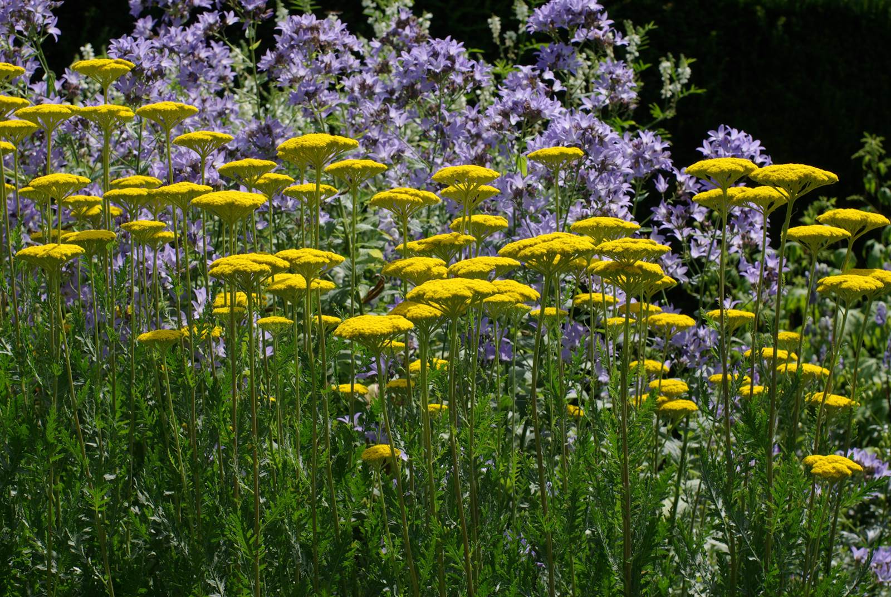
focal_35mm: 75
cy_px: 298
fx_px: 1858
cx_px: 446
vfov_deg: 18.2
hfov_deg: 27.0
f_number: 9.5
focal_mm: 50
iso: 100
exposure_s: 1/125
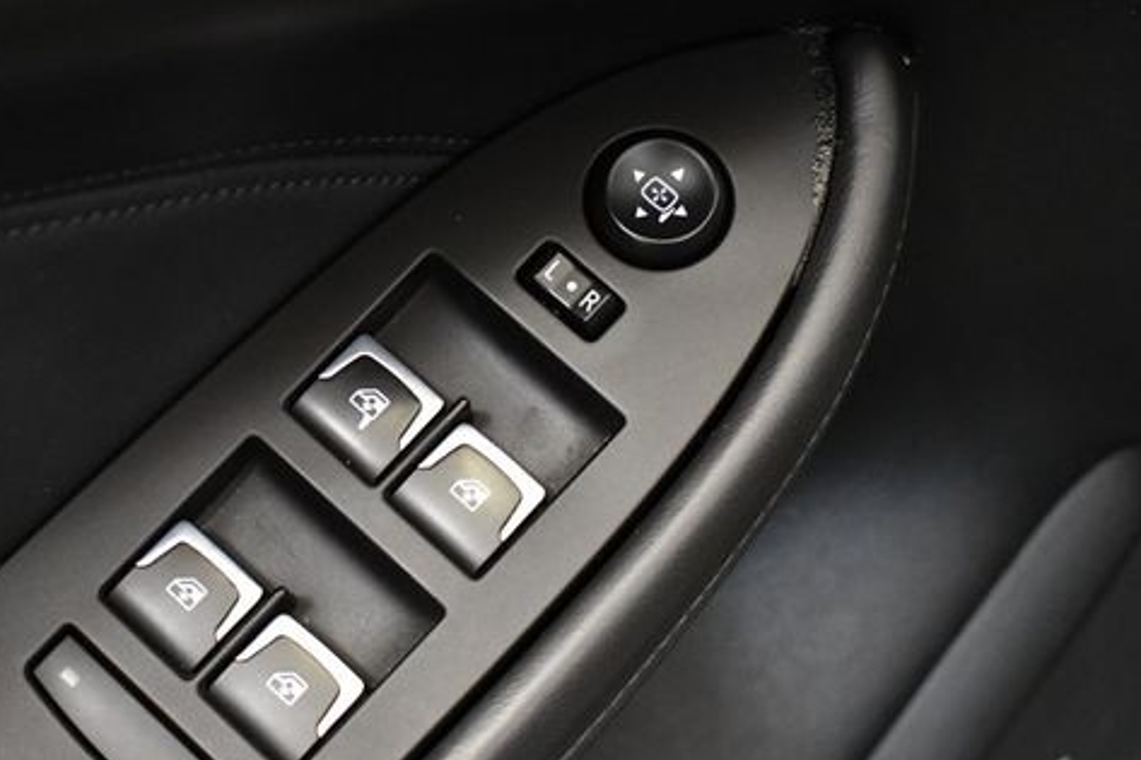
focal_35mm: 69
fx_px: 2186
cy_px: 451
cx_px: 391
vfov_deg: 19.7
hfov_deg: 29.1
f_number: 4.5
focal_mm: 34
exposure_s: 1/60
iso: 5000
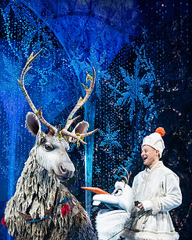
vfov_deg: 36.1
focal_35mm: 51
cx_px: 75
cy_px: 170
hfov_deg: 29.6
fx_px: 362
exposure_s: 1/250
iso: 4000
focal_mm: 37
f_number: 4.5
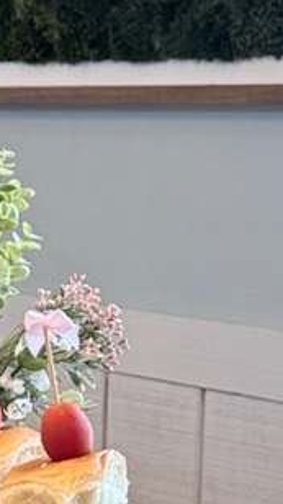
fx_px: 2324
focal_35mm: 174
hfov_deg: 6.5
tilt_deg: -6.6
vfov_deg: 12.3
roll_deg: -0.7
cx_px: -487
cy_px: 365
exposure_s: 1/226
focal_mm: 6.76
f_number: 1.78
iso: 200
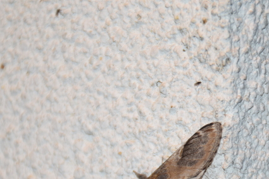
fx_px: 3544
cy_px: 156
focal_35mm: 474
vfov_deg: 2.9
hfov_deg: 4.3
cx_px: 210
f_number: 5.6
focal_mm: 140
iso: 400
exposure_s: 1/60
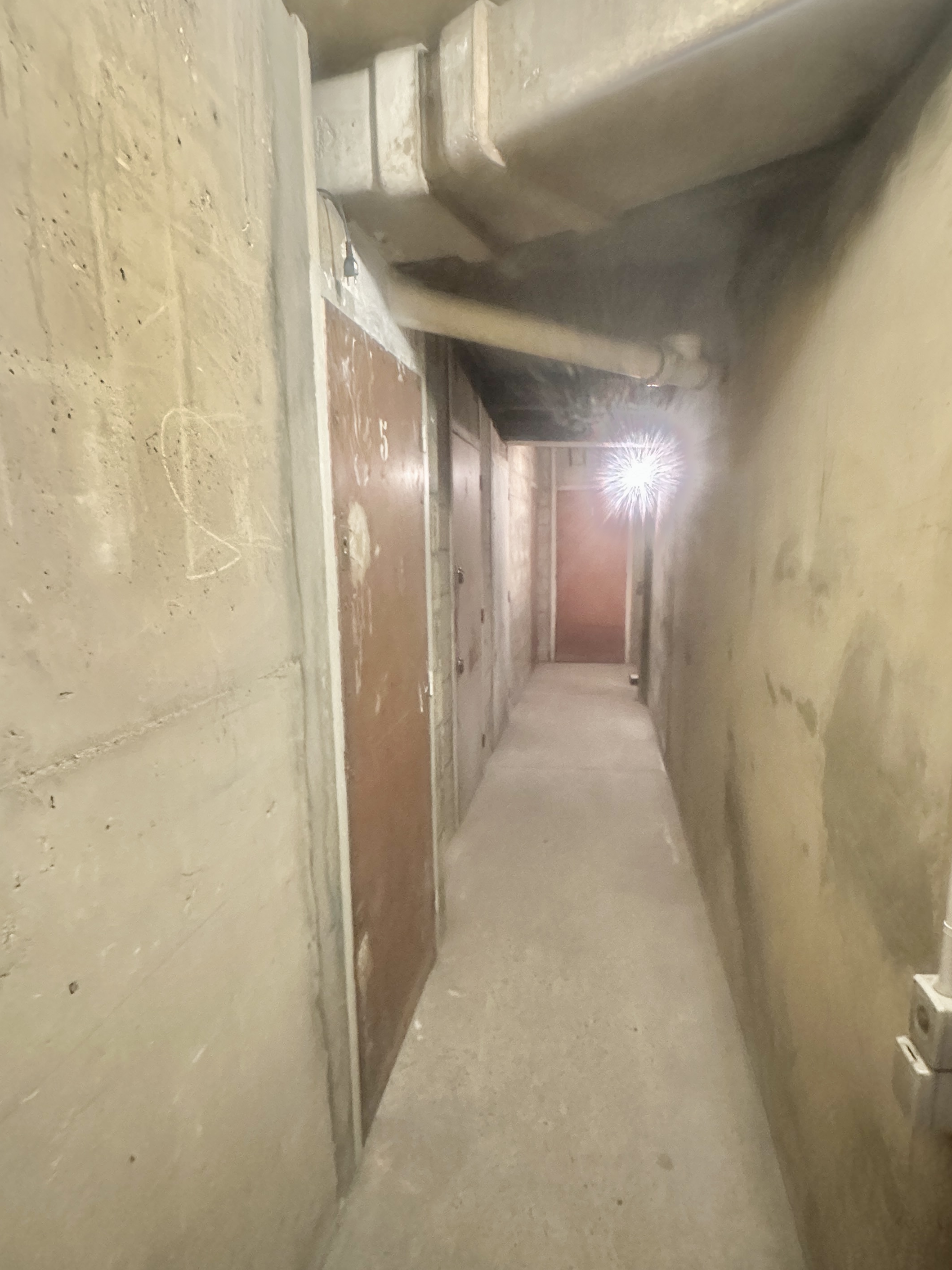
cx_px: 535
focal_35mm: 20
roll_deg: -1.1
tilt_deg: -9.3
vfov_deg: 81.7
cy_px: 666
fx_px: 733
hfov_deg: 65.7
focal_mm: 2.22
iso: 1250
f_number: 2.2
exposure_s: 1/33
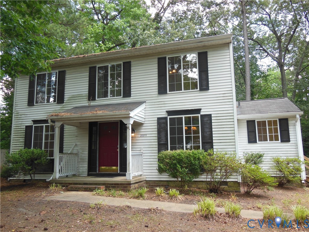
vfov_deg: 48.2
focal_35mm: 29
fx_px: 259
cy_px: 116
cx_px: 154
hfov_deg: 61.7
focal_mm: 5.2
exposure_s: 1/100
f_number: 3.7
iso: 125
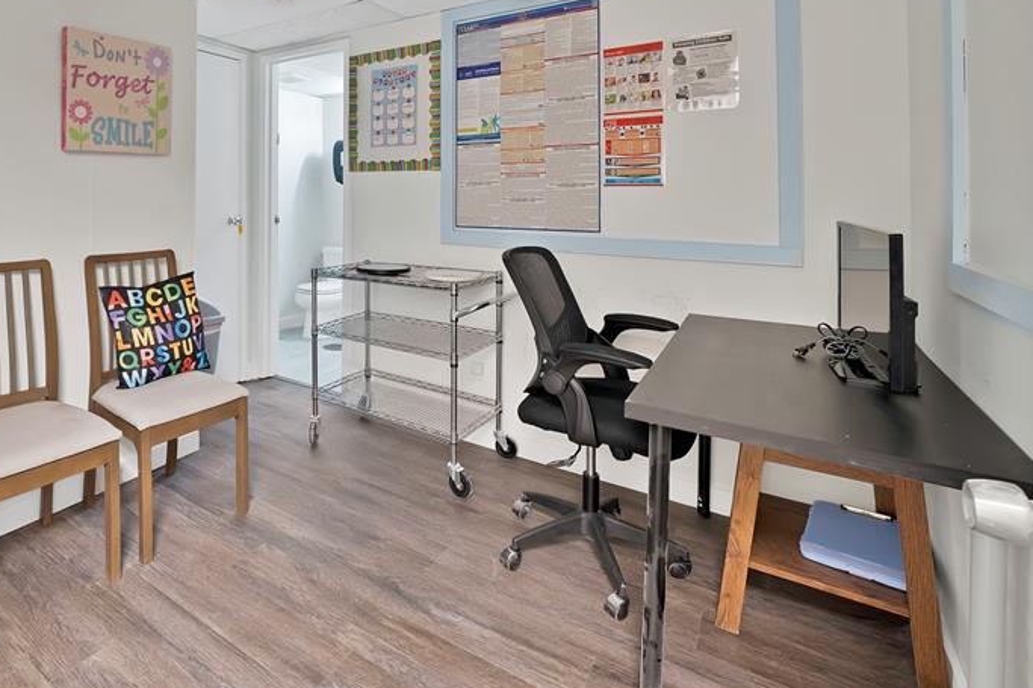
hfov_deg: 85.8
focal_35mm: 18
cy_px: 185
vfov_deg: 64.0
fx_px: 516
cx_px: 319
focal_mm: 12
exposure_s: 3.2
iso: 640
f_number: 9
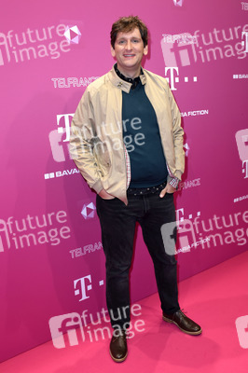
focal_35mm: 33
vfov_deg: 57.3
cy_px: 186
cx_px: 124
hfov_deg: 39.9
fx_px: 342
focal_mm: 22
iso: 500
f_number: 6.3
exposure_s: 1/160
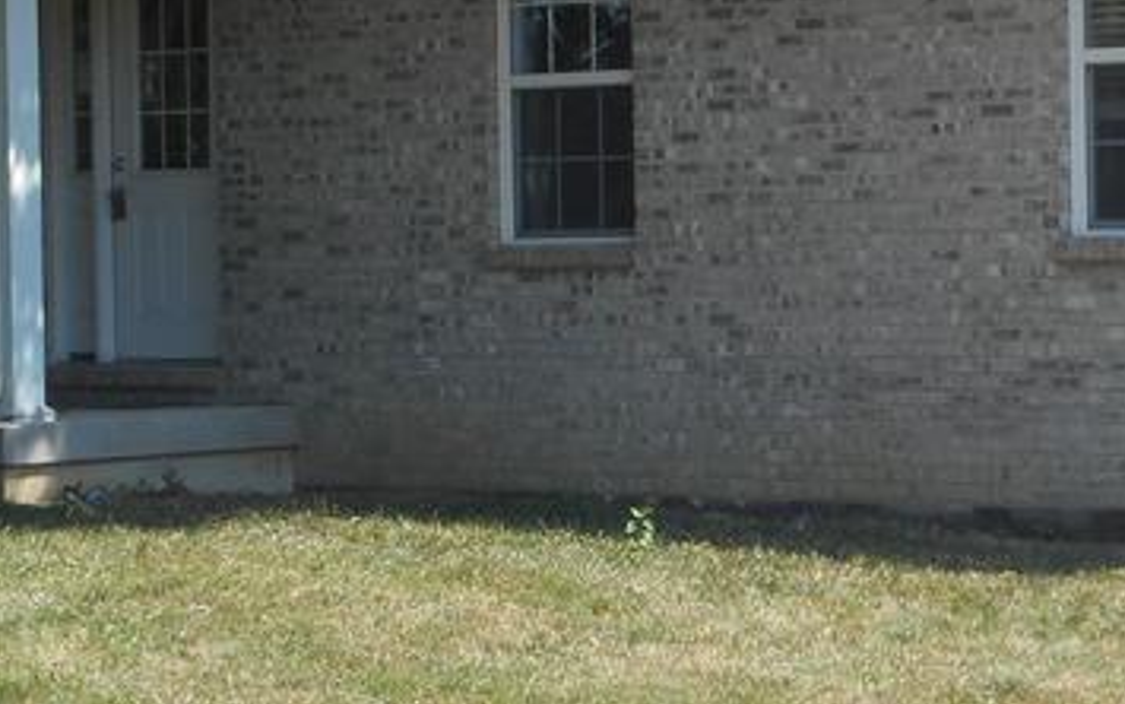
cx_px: 795
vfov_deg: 8.4
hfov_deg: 13.4
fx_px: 4784
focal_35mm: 156
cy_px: 301
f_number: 4.9
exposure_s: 1/200
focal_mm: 9.1
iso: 80
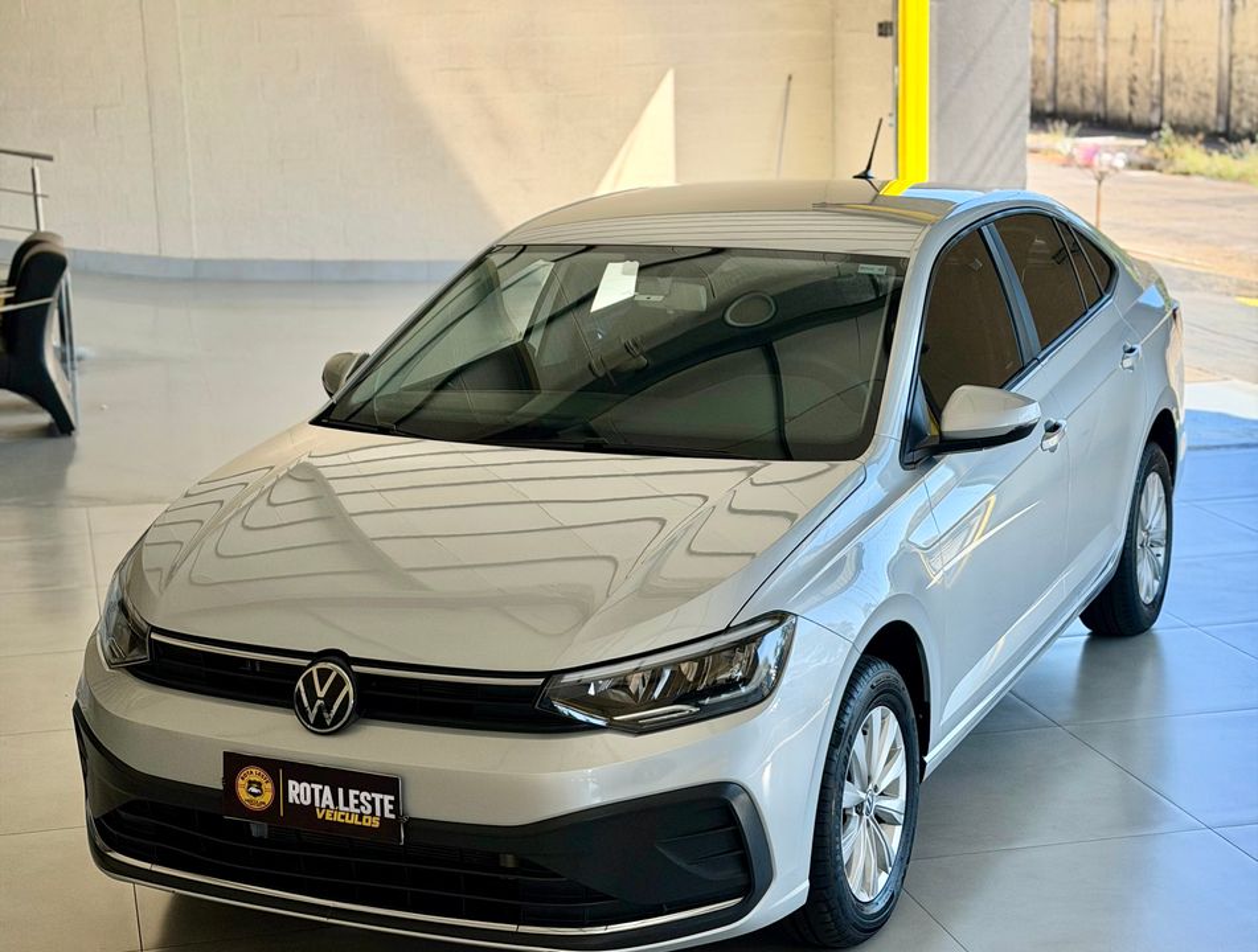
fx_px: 1750
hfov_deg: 39.5
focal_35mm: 48
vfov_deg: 30.4
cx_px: 629
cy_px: 476
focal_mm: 6.76
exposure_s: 1/987
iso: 80
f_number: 1.78
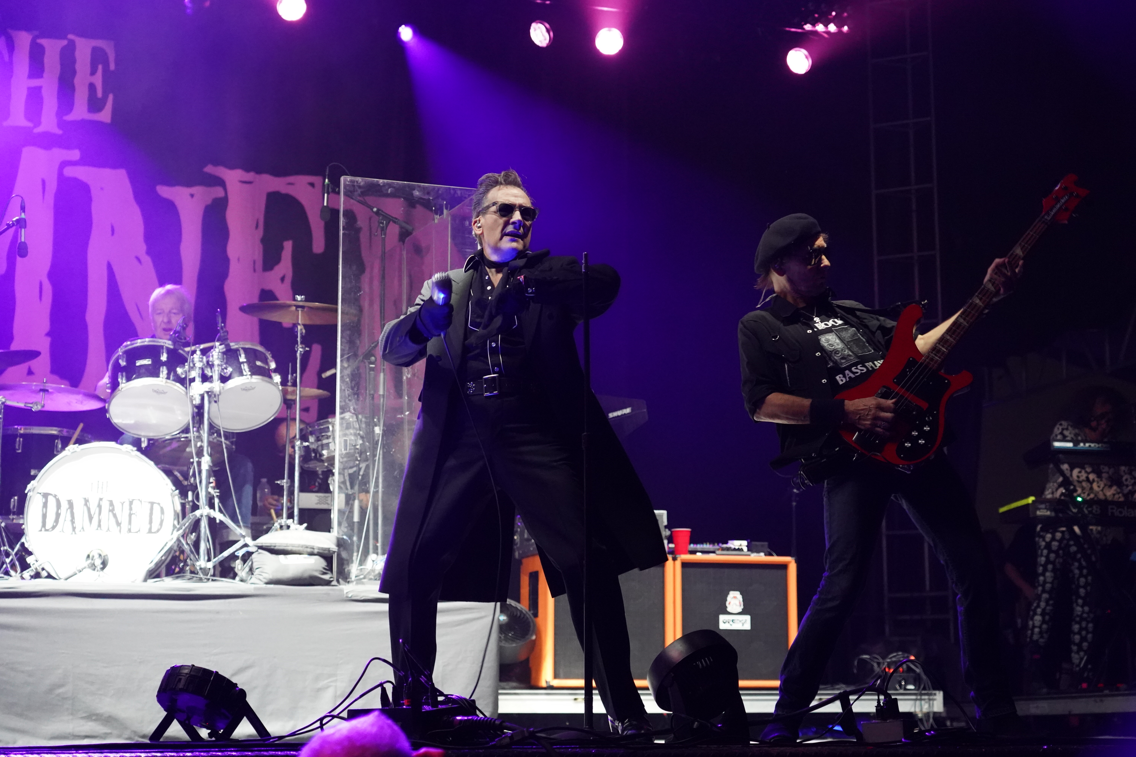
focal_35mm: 63
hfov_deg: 31.9
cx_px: 568
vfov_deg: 21.6
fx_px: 1988
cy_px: 378
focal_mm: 63
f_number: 4
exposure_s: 1/160
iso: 8000
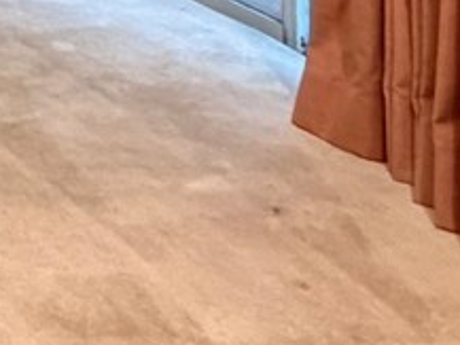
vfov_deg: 13.2
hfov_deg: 15.3
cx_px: -551
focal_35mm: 93
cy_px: -400
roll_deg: +1.0
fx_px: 1237
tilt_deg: +0.9
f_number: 2.2
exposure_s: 1/60
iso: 640
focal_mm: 2.22
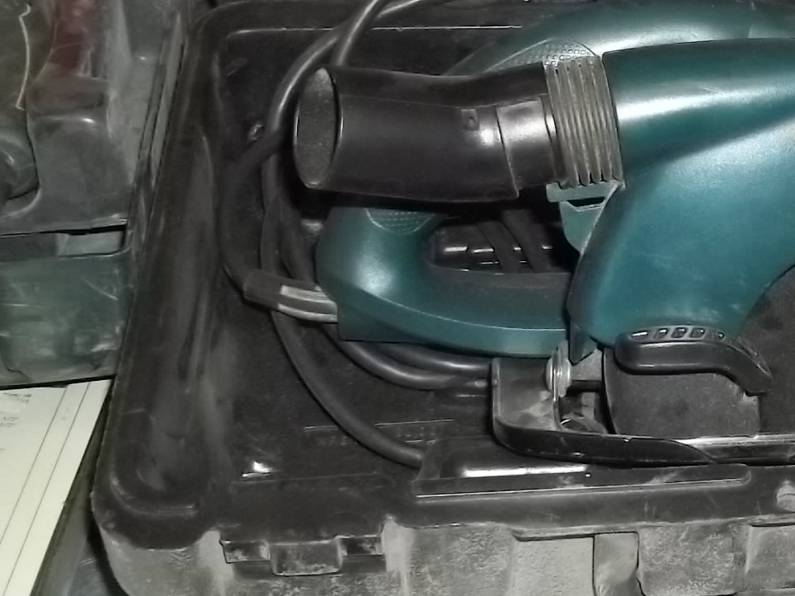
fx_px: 1562
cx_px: 785
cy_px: 289
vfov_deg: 21.6
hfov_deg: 27.1
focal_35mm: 68
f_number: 2.9
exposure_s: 1/30
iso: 250
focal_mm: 5.7
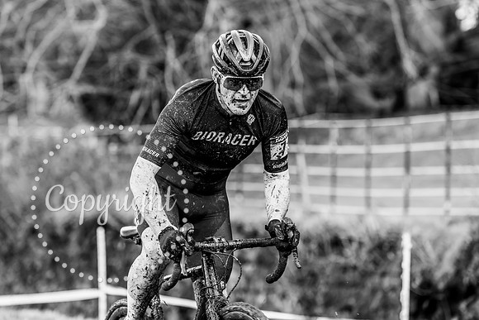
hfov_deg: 12.2
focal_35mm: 168
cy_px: 106
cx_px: 223
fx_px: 2242
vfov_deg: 8.1
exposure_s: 1/500
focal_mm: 126
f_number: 3.2
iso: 400
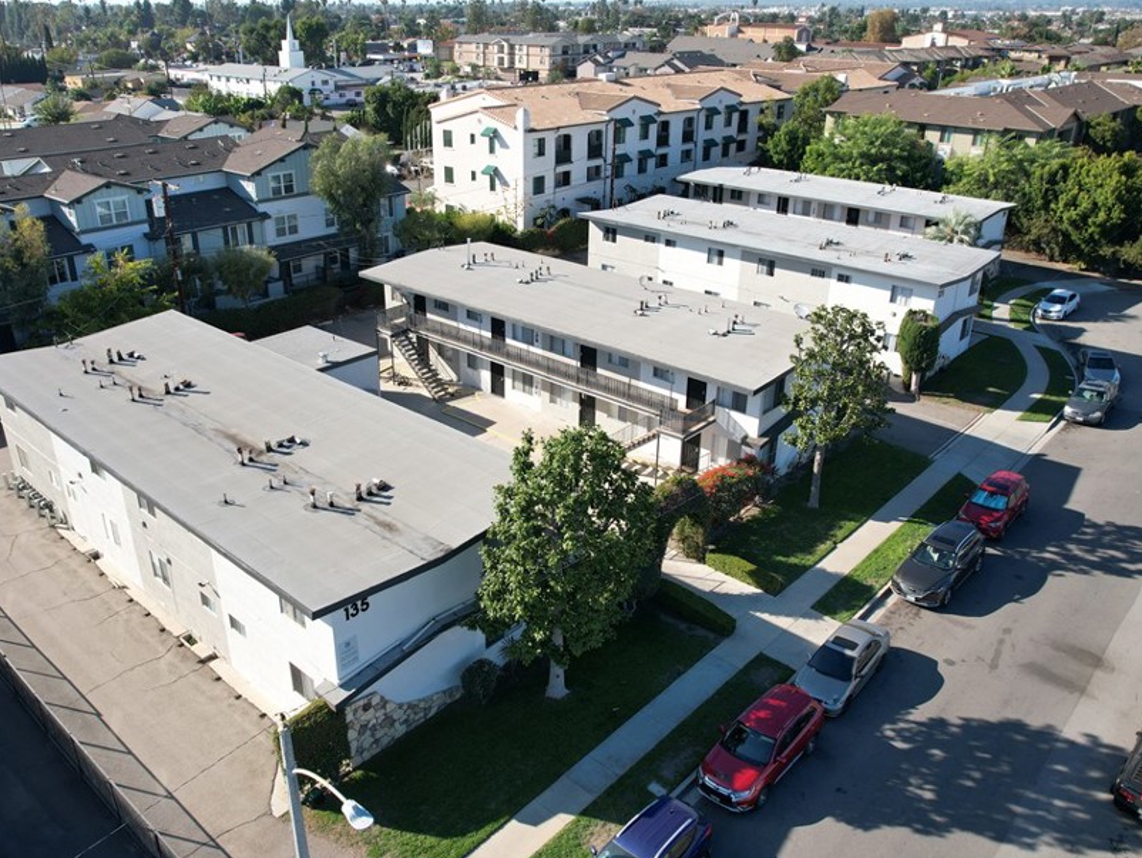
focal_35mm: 27
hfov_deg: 65.3
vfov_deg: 51.4
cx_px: 543
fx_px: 891
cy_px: 438
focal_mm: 8.38
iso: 100
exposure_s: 1/1000
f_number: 2.8
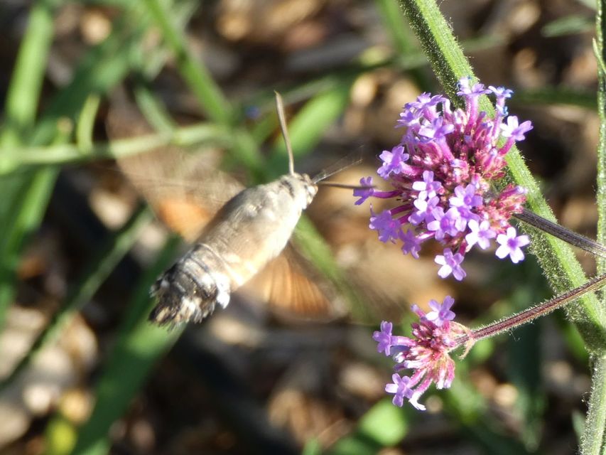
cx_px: 303
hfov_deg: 15.8
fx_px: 2189
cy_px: 228
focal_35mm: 125
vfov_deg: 11.9
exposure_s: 1/80
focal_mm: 22.4
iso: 160
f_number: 5.2
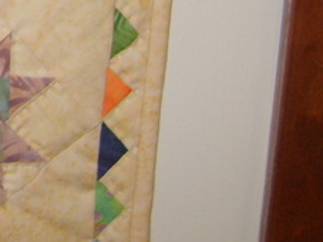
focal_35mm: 139
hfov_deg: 12.6
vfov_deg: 10.1
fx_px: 1296
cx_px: -310
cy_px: -180
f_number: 2.8
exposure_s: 1/30
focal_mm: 7.4
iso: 100
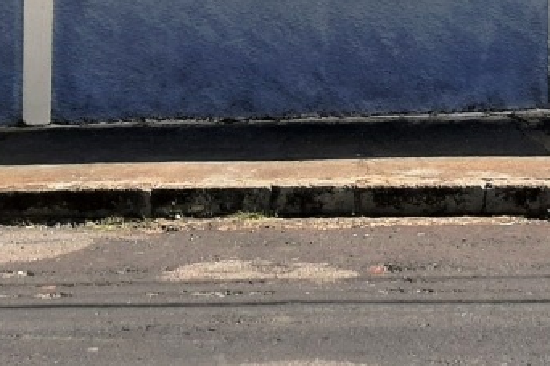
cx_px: 391
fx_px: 1283
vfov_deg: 15.1
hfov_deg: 24.0
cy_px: -186
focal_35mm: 84
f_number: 1.7
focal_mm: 3.93
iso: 40
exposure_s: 1/2364
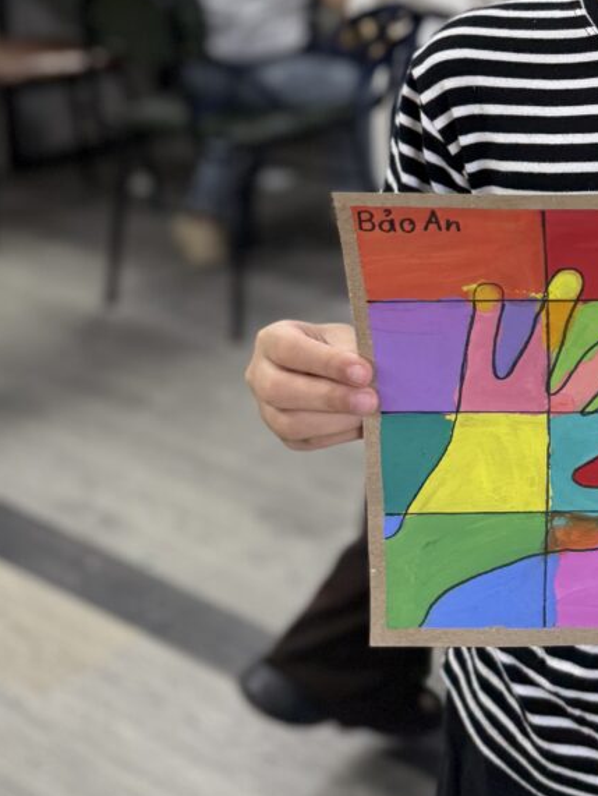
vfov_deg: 32.7
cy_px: 90
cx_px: 668
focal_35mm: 56
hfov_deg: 24.3
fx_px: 1288
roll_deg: -1.0
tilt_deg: -12.4
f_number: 1.78
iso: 200
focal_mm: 6.76
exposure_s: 1/100
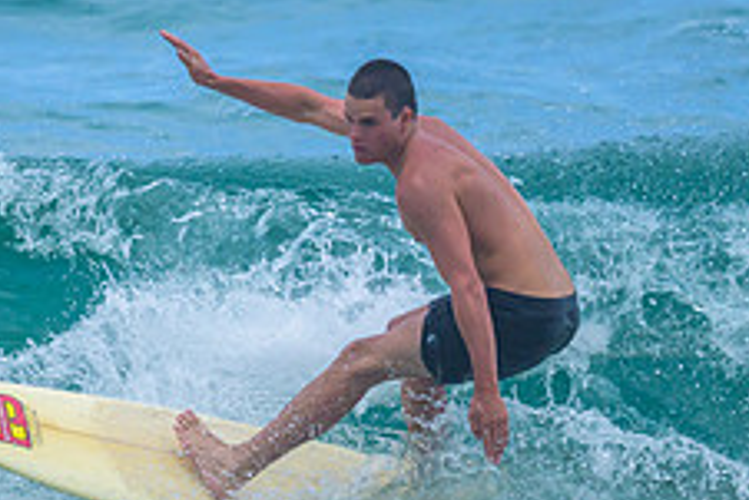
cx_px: 222
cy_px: 324
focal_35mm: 2816
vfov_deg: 0.5
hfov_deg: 0.7
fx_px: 58624
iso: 500
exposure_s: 1/2500
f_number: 6.3
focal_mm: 800
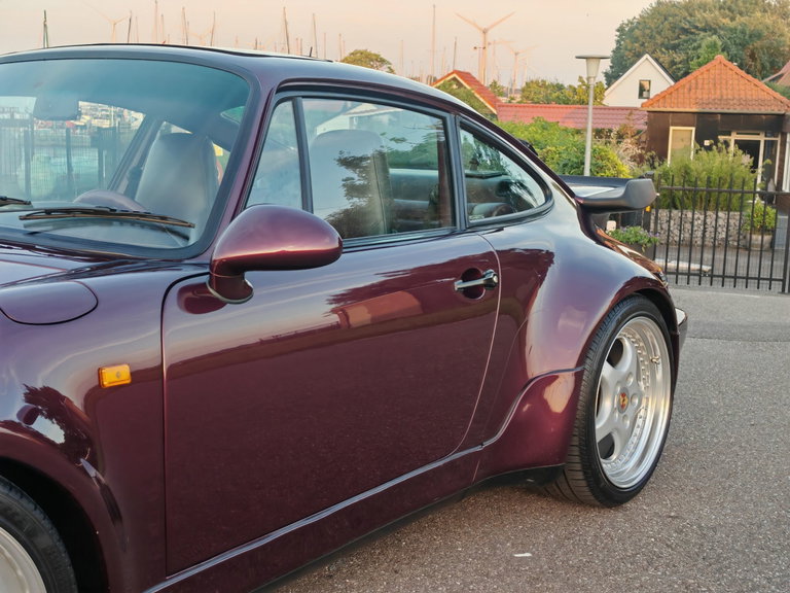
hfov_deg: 36.8
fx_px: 1187
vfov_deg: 28.0
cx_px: 395
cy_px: 296
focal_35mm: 52
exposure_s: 1/140
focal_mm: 5.4
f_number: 1.6
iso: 50
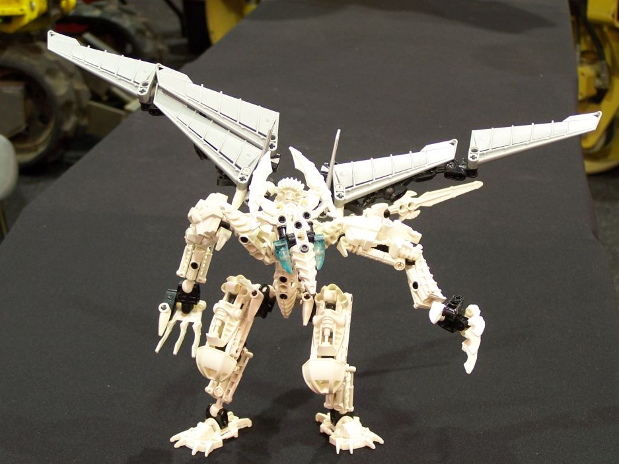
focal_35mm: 82
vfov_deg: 18.0
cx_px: 303
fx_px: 1466
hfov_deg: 23.8
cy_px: 237
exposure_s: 1/2
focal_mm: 12.4
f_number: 3.2
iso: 80
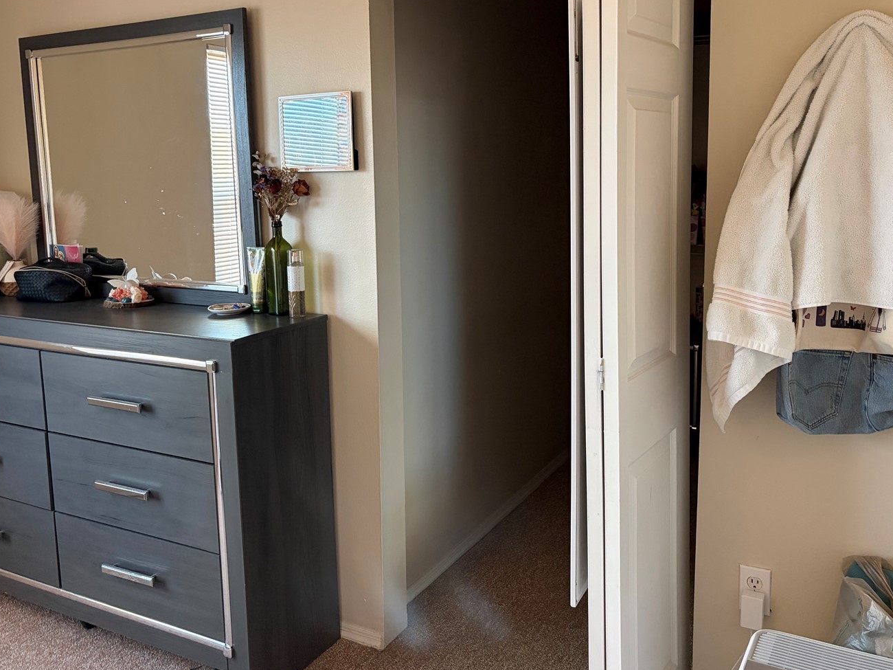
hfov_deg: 56.8
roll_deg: +0.8
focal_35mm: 32
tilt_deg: -6.3
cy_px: 276
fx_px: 826
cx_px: 473
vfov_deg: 44.0
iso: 320
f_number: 1.6
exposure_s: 1/60
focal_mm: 5.96
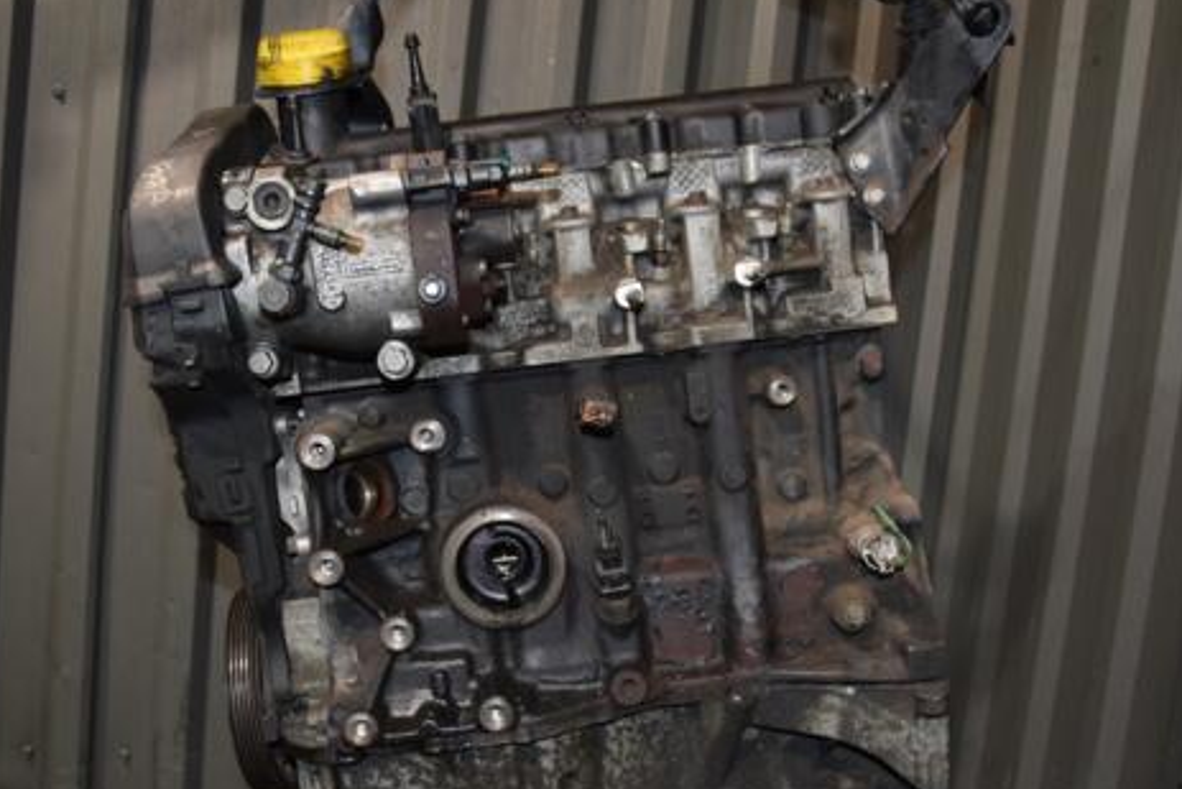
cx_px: 531
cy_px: 495
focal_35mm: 35
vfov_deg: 37.6
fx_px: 1149
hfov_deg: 54.3
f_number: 5
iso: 800
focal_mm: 18
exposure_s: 1/60
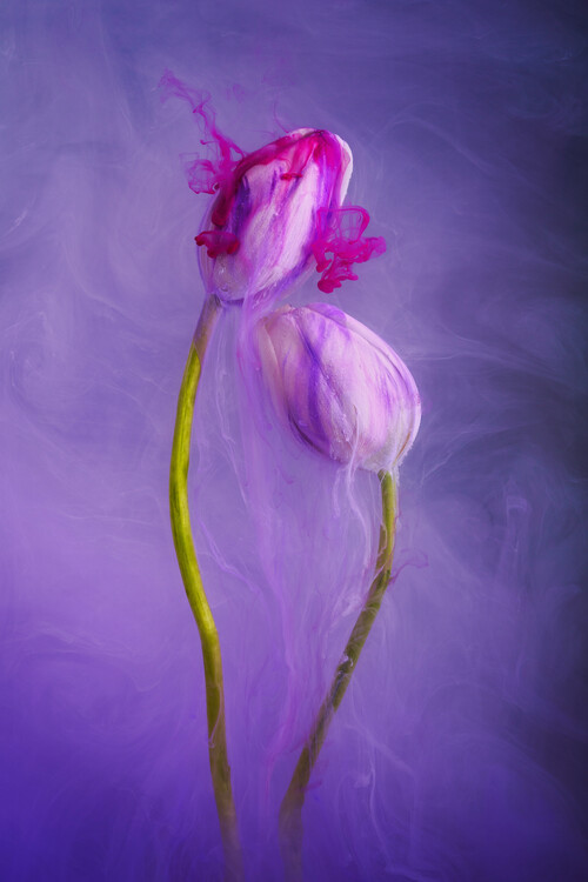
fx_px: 2205
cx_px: 294
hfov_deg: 15.2
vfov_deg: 22.6
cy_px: 441
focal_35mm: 90
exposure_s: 1/200
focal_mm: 90
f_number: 16
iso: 80
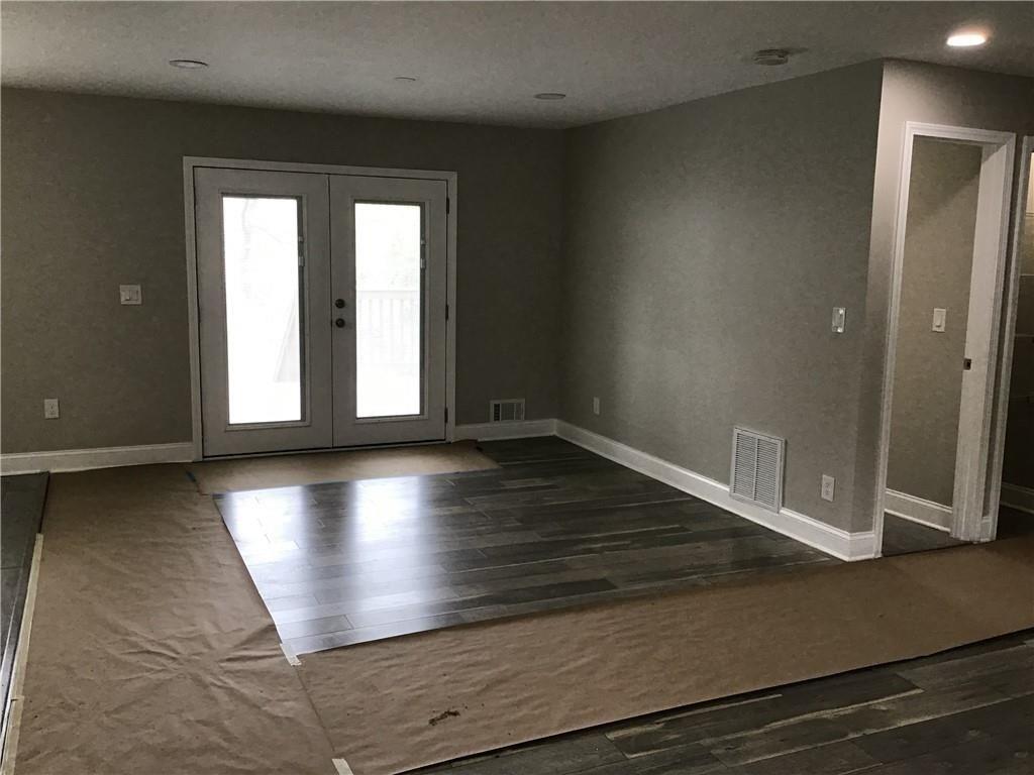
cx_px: 517
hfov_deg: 58.4
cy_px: 388
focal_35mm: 31
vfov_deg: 45.4
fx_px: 926
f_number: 2.4
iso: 25
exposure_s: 1/30
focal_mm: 3.3
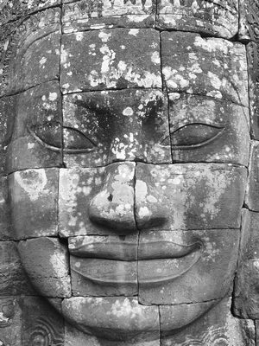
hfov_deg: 37.7
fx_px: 379
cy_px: 173
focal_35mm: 38
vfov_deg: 49.0
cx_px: 130
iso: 100
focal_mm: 5.3
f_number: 3.5
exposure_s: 1/30
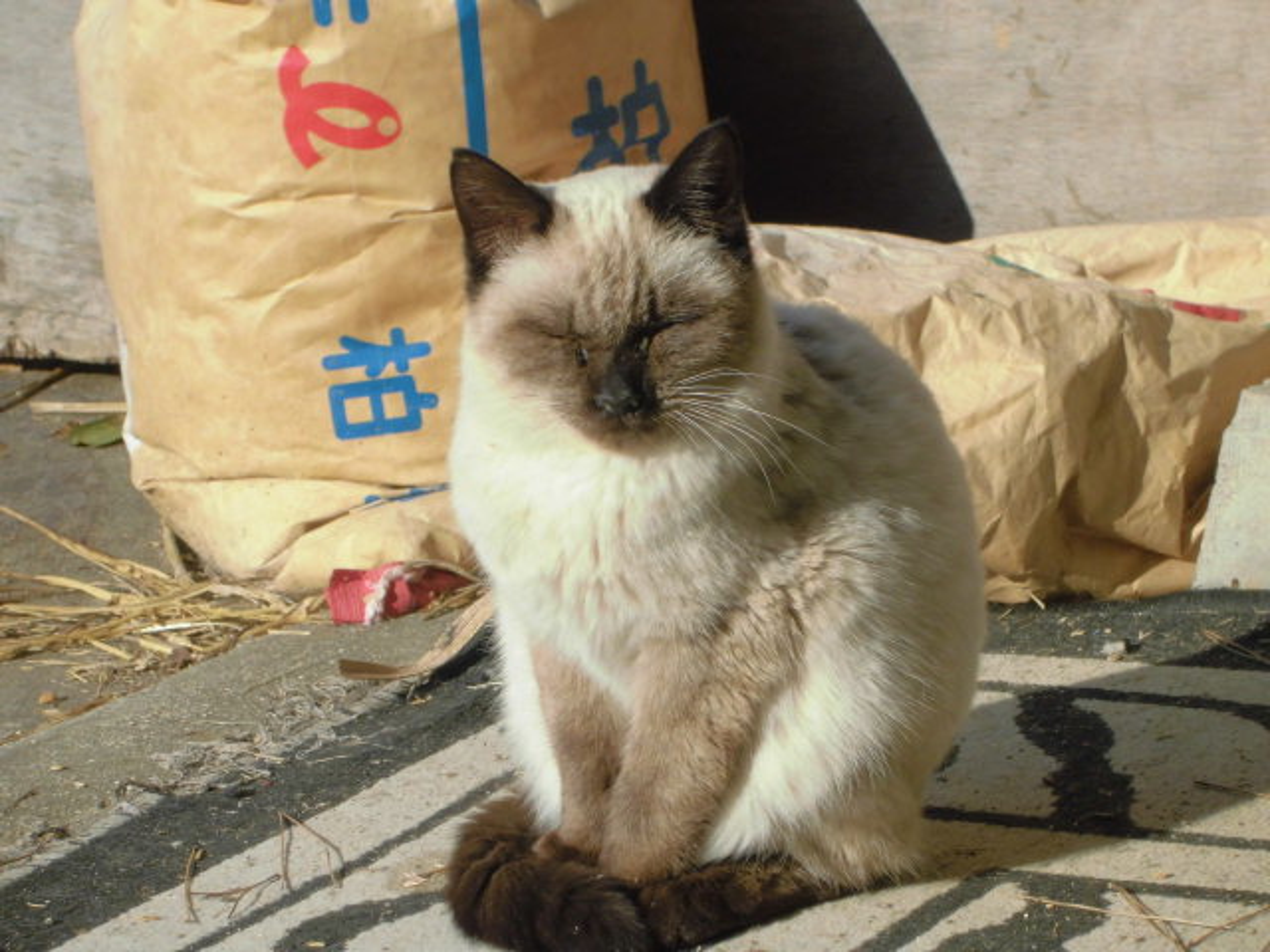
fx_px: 5723
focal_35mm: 156
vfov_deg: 9.5
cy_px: 476
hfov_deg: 12.7
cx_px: 635
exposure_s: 1/250
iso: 100
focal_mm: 27.6
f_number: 6.5
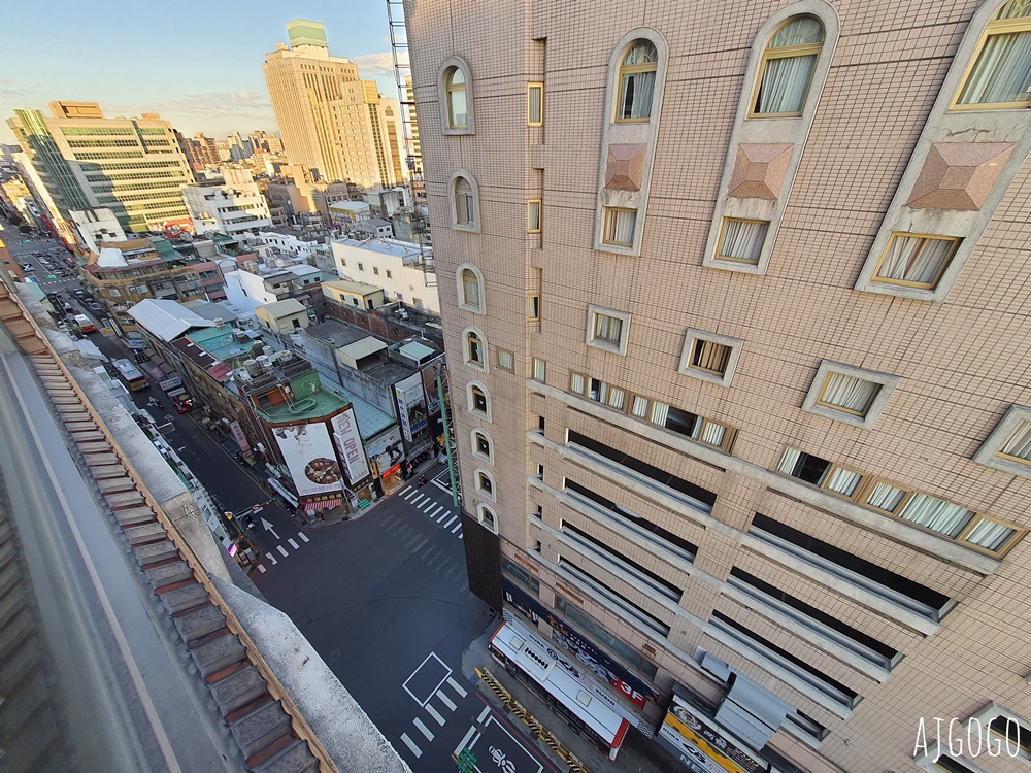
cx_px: 516
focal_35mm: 13
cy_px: 386
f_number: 2.2
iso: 50
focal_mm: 1.74
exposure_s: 1/124
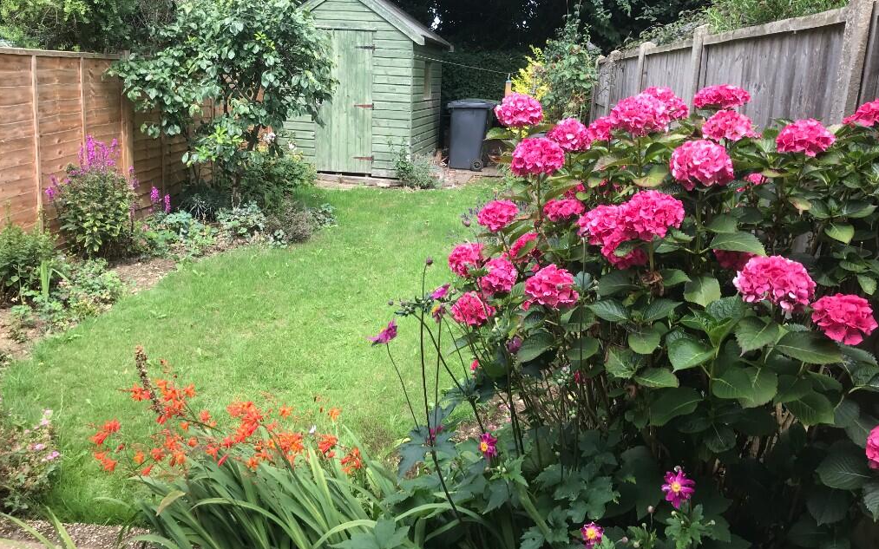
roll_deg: -2.8
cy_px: 235
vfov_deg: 41.7
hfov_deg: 62.9
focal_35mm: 30
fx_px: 719
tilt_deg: -11.9
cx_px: 442
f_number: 1.8
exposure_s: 1/407
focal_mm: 3.99
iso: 20
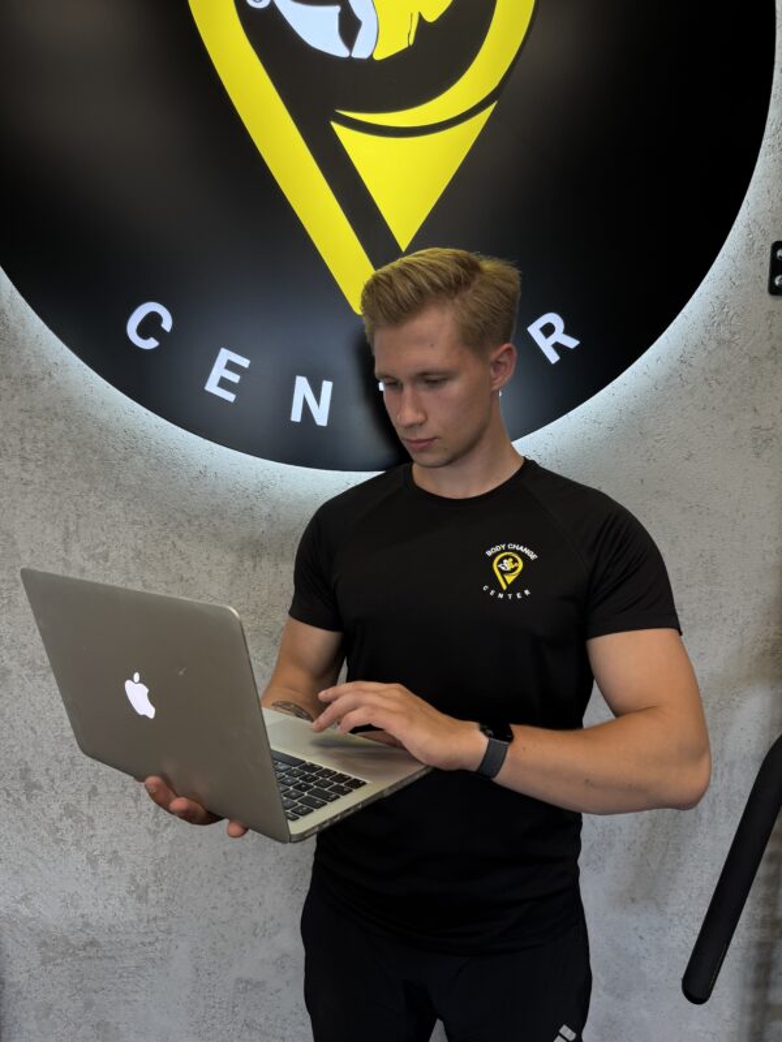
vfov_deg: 71.6
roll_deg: -1.9
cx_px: 391
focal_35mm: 24
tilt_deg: -7.8
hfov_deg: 56.8
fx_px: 723
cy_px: 521
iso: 100
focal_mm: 6.76
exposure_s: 1/121
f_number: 1.78
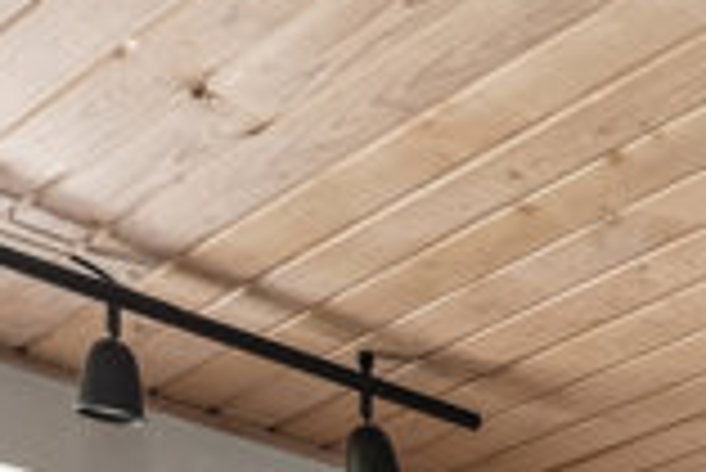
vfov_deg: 10.4
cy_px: 1131
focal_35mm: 115
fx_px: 2248
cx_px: 1282
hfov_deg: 15.3
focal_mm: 15
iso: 200
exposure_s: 1/3.33
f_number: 8
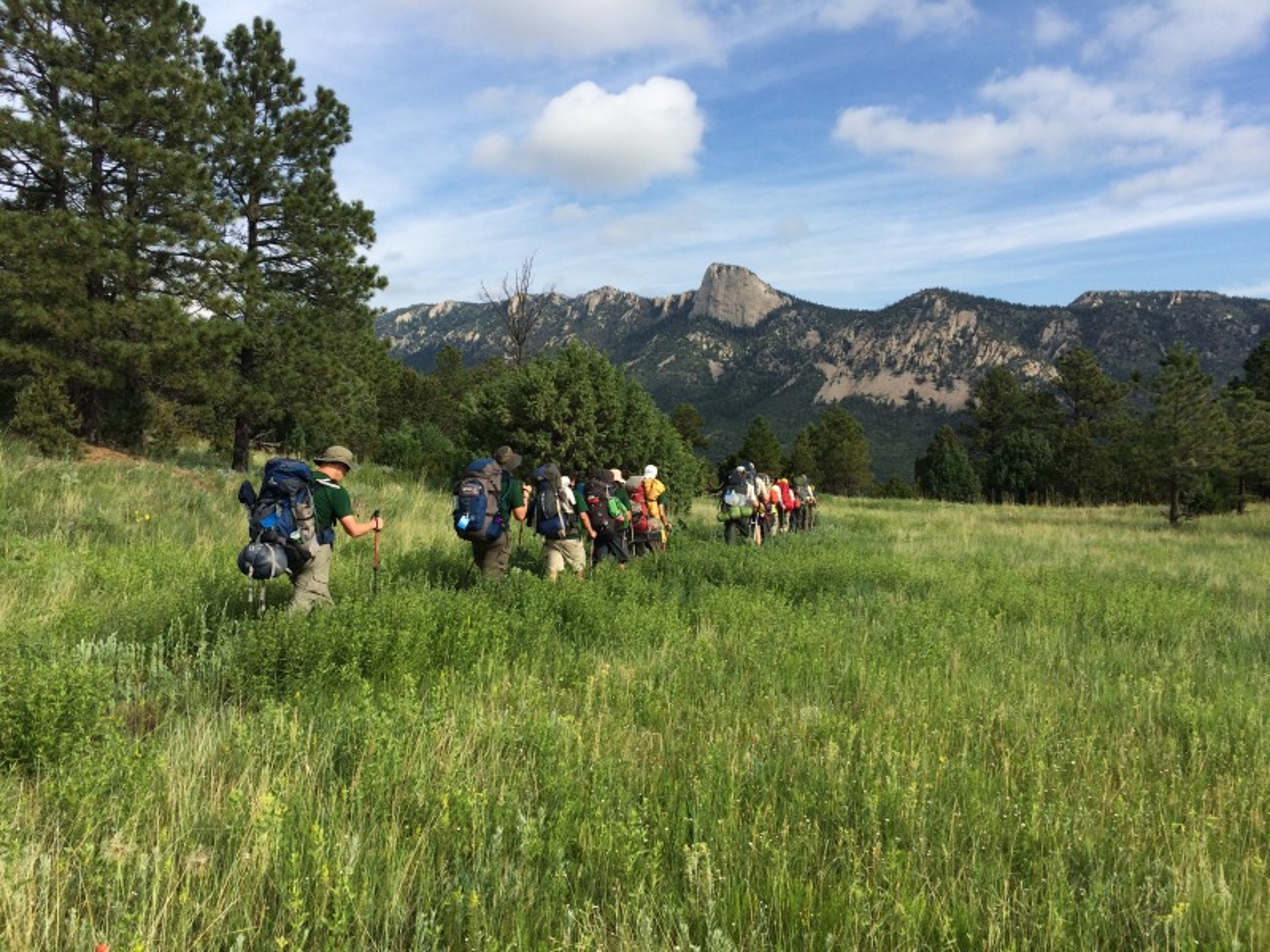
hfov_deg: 61.7
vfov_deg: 48.2
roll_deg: +1.3
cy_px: 476
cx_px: 635
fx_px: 1064
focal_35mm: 29
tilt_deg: -6.8
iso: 32
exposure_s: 1/2160
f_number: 2.2
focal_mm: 4.15
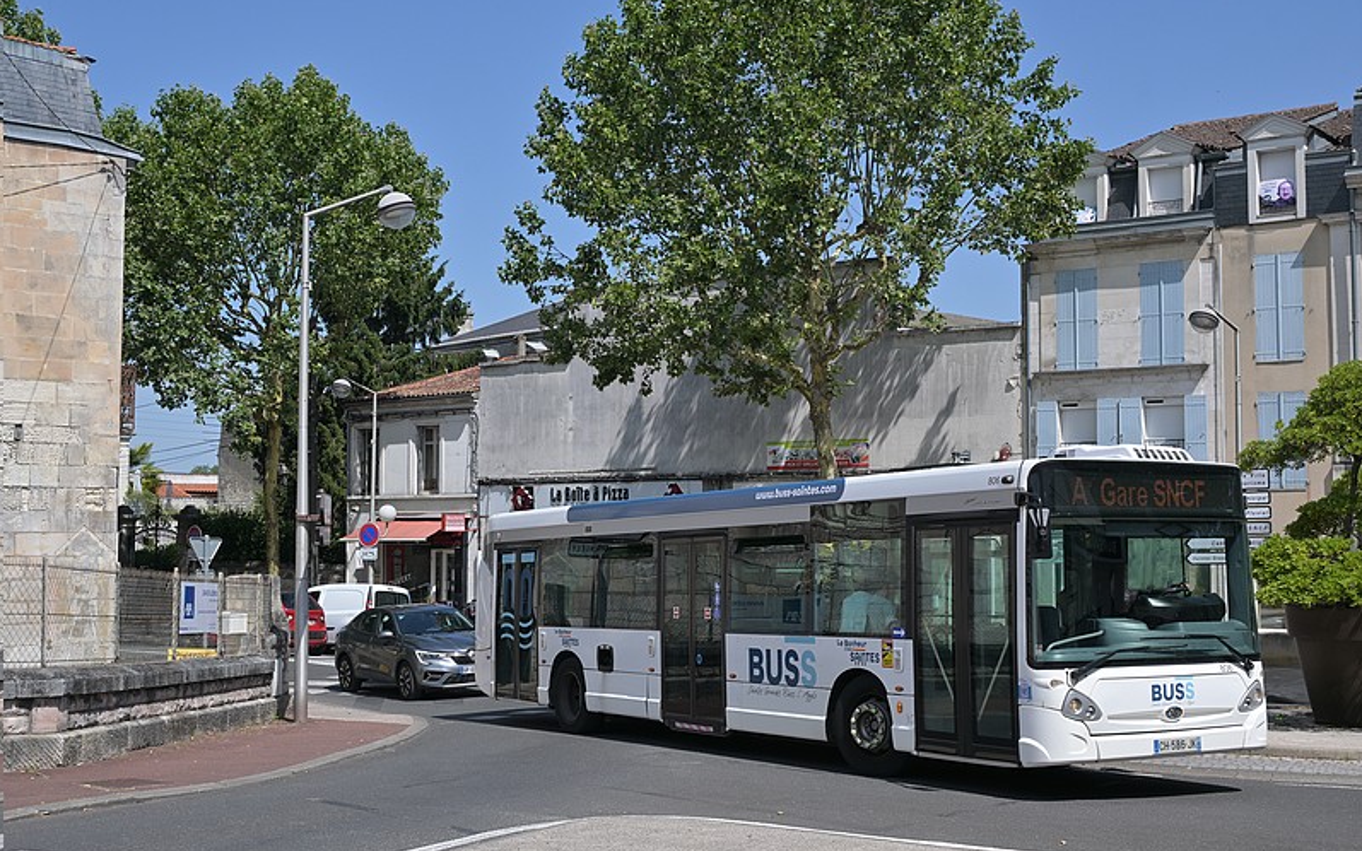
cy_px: 409
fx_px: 1707
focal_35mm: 46
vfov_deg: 28.0
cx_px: 682
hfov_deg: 43.5
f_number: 9
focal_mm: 30
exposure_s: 1/400
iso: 100
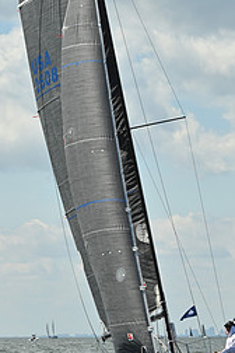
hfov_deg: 6.0
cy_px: 129
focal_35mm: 230
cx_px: 107
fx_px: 2252
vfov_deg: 8.9
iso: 250
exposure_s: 1/1250
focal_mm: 100
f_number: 9
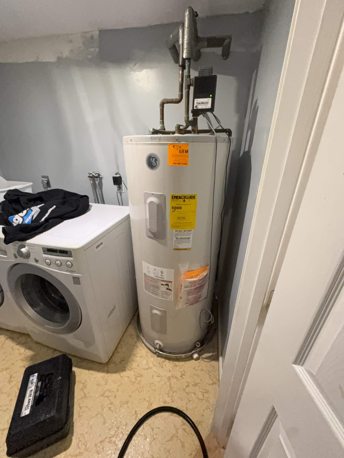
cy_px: 229
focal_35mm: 14
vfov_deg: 102.1
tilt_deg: -23.8
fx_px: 186
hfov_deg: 85.7
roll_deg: -0.1
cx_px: 172
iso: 640
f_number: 2.2
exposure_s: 1/61
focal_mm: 2.22
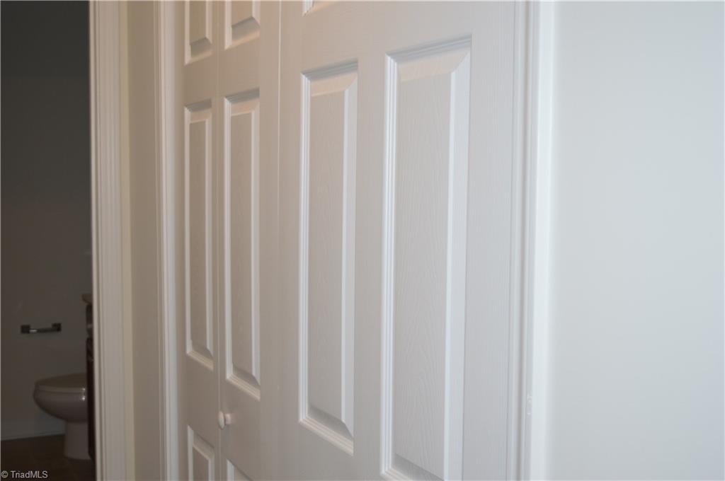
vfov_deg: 28.9
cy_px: 240
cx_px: 362
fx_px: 935
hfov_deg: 42.4
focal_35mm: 46
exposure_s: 1/60
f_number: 4.2
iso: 450
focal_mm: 31
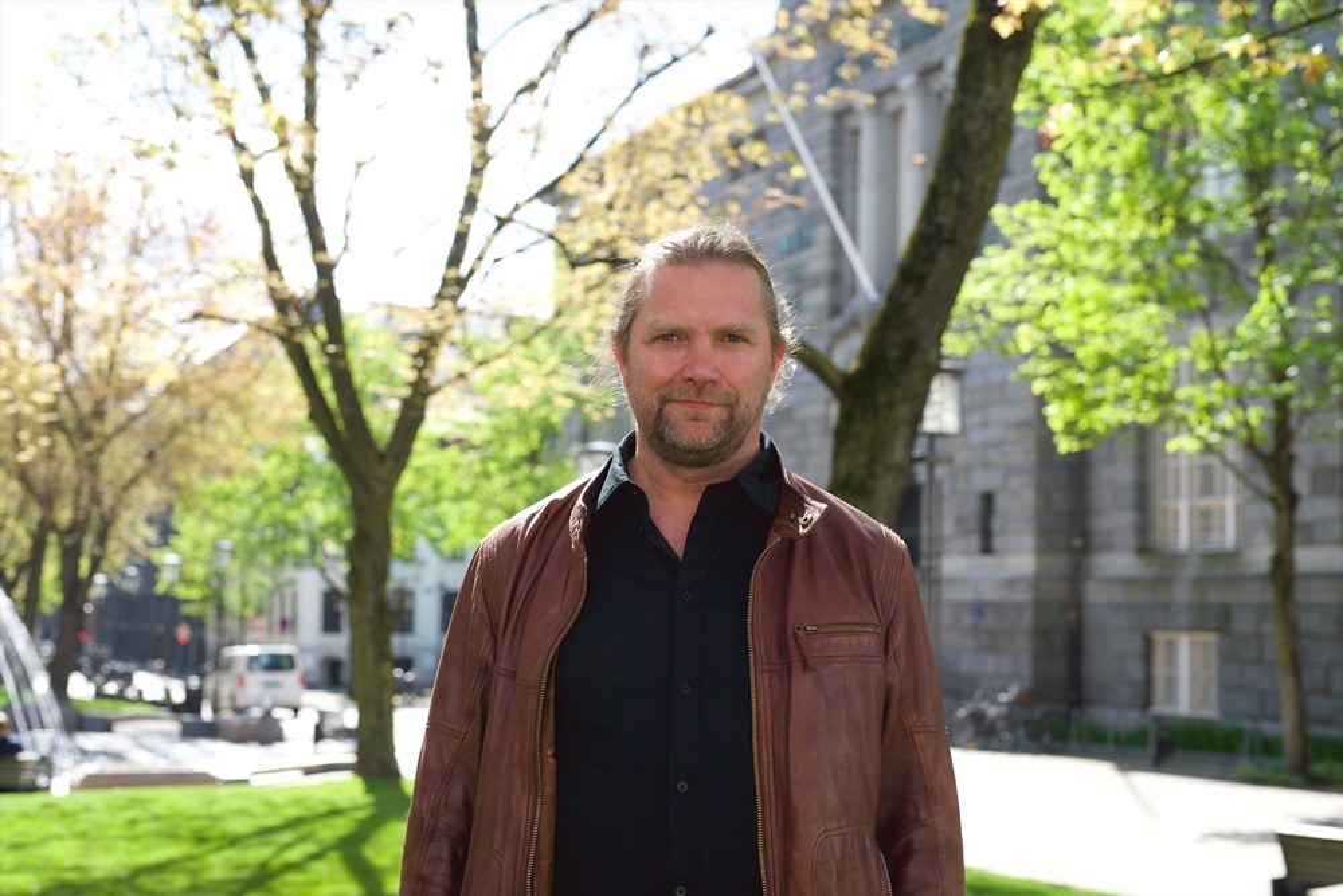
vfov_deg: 27.0
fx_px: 1865
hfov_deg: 39.6
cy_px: 448
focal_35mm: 50
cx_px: 672
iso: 200
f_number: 5
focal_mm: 50
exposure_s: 1/400
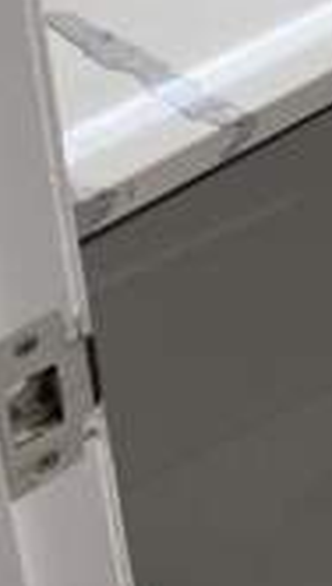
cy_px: -491
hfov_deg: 9.9
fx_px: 1697
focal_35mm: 109
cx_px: 784
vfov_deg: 16.3
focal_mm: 4.2
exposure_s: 1/100
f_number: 1.6
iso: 50
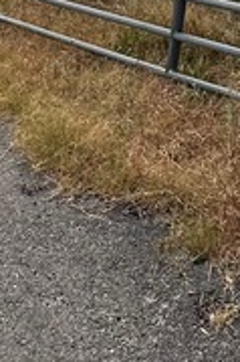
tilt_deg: +2.1
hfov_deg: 15.5
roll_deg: +0.0
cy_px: -196
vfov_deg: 19.8
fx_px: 882
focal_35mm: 88
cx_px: 157
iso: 50
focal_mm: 2.22
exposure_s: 1/6494
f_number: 2.2
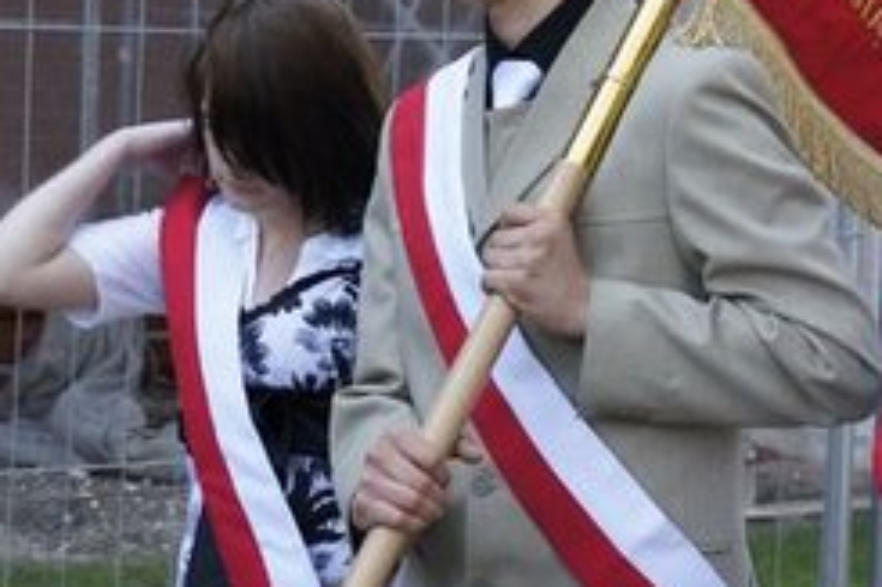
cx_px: 356
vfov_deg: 7.6
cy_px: 148
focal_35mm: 179
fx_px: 4390
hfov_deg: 11.5
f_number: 6.3
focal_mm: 45
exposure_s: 1/250
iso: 400
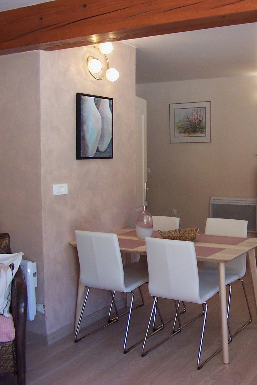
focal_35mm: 53
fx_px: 567
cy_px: 192
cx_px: 206
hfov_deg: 25.1
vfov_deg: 37.5
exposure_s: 1/30
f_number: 2.8
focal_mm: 6.3
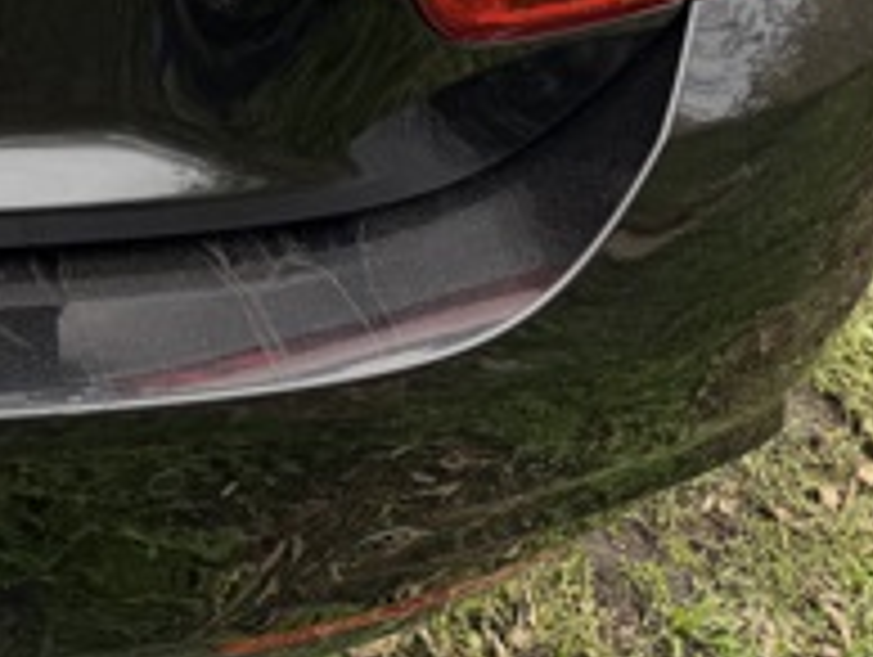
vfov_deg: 17.5
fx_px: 1995
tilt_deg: -37.1
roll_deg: +2.1
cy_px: -202
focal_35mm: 79
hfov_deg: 20.4
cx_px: -513
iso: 50
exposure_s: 1/149
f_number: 1.78
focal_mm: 6.76
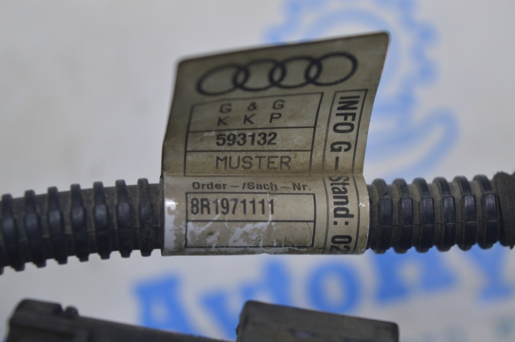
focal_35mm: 82
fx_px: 1179
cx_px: 258
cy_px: 171
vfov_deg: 16.5
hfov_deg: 24.6
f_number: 5.6
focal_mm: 55
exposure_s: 1/25
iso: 400
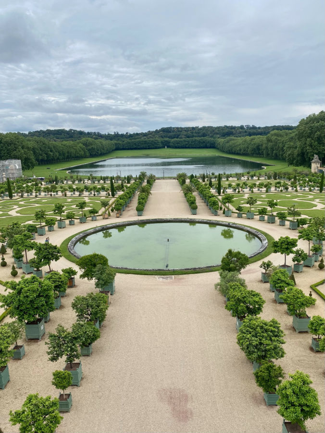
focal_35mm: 26
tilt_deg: -13.5
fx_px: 326
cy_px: 216
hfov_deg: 53.0
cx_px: 162
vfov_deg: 67.3
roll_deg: +2.0
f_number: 1.8
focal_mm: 4.25
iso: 32
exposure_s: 1/2028
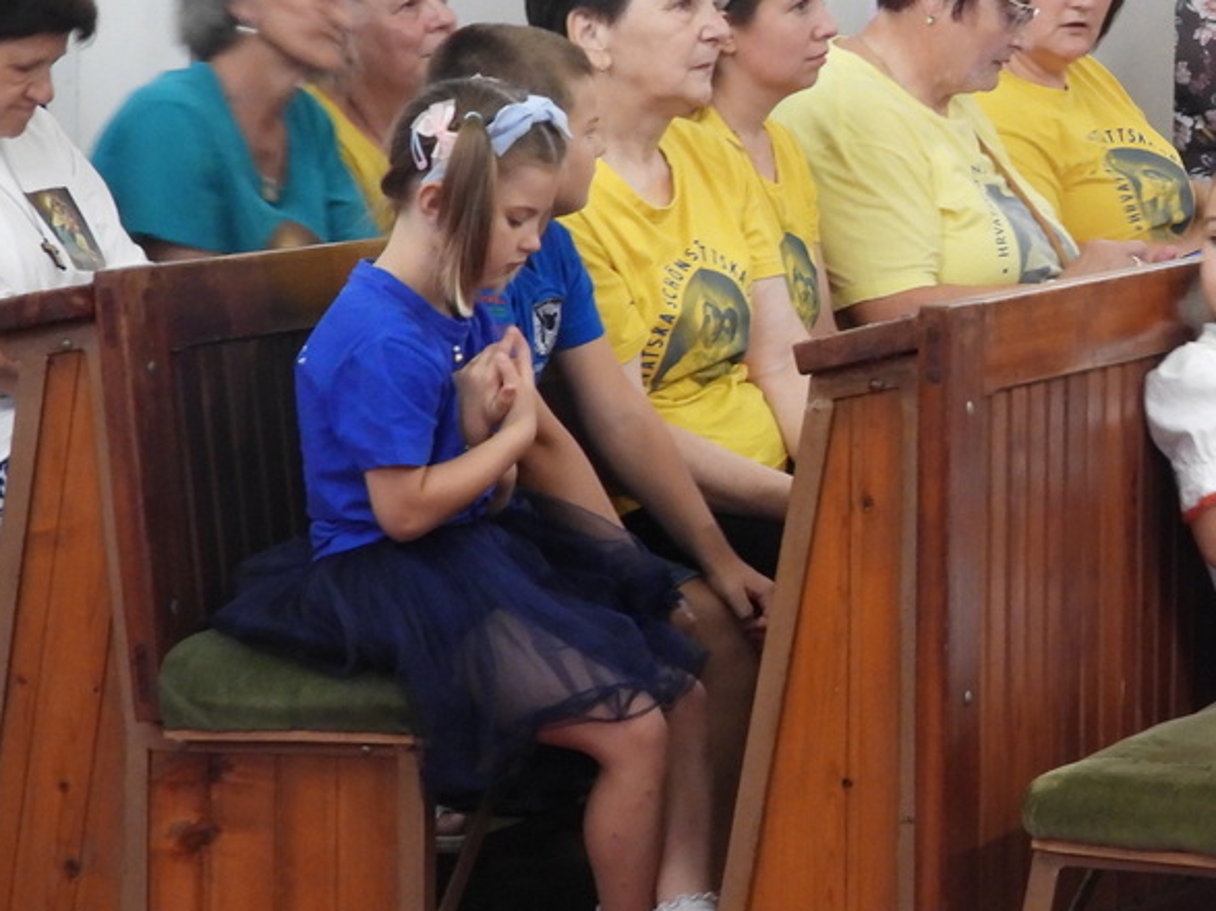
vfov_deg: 8.0
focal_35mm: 186
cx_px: 1197
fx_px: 6533
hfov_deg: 10.6
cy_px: 333
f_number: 3.5
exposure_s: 1/15
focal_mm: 16.3
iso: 500
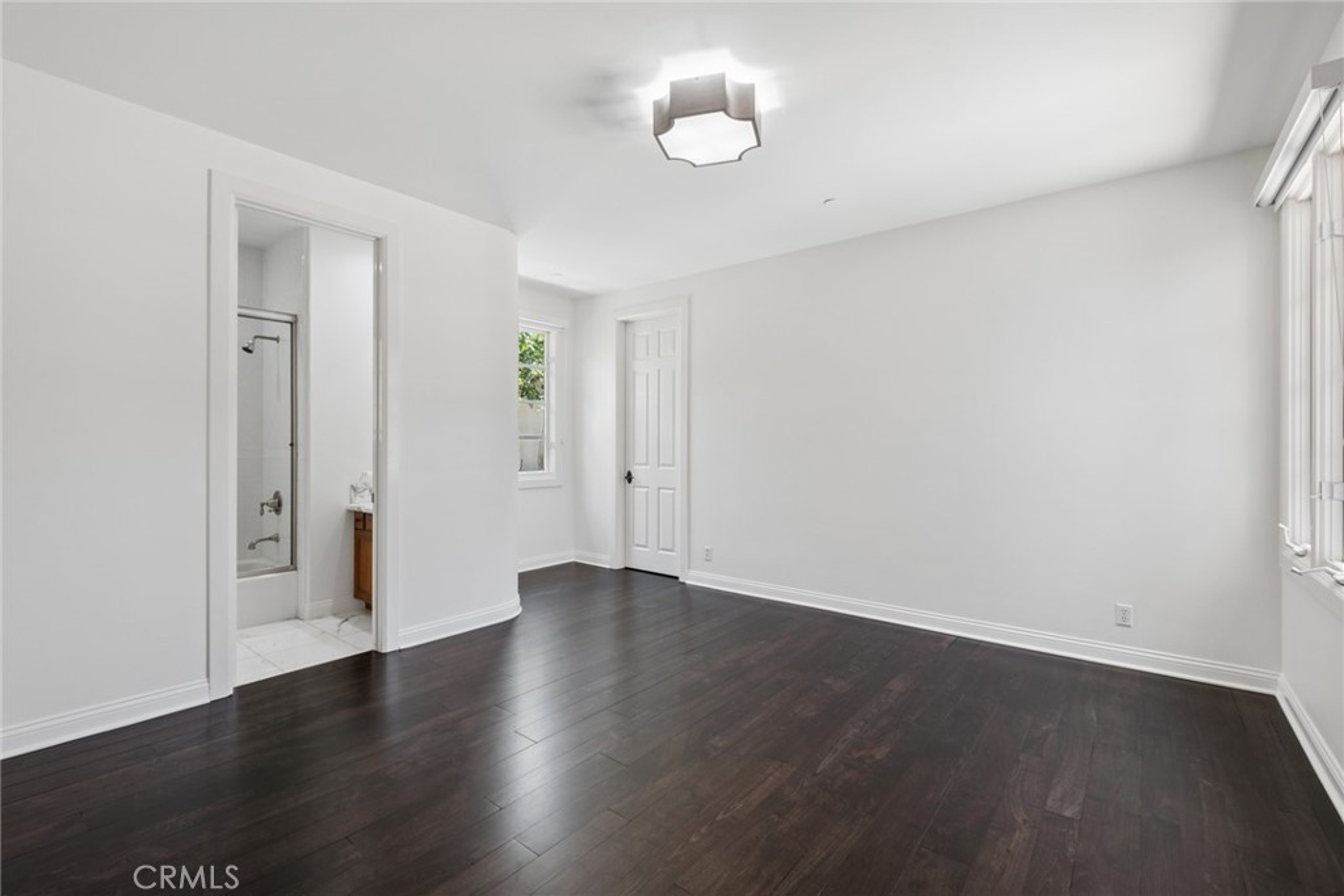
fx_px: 560
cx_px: 672
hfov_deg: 100.4
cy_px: 448
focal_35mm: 15
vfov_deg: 77.3
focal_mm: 10
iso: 200
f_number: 9
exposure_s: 1/10
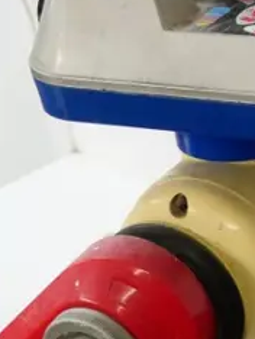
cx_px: 410
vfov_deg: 16.9
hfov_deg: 13.2
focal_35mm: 105
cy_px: 517
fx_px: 1029
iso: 3200
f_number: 5
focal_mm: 12
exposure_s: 1/100
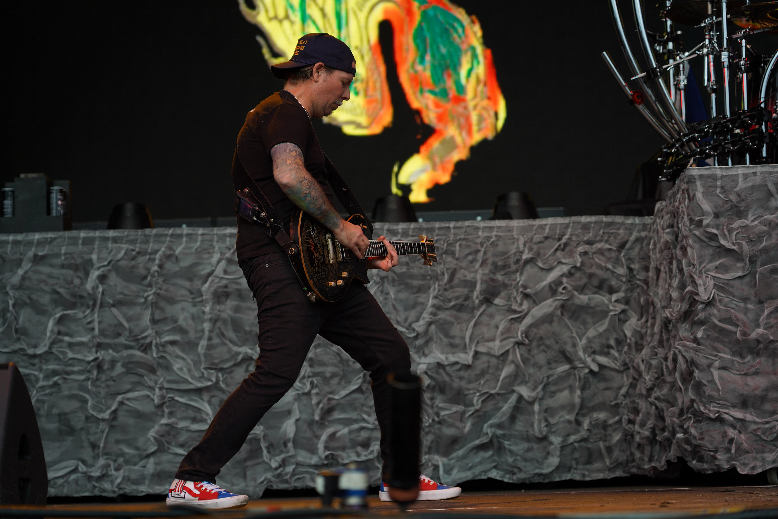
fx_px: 1923
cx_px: 389
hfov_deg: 22.9
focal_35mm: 89
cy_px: 260
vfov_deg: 15.4
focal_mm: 89
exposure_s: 1/100
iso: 100
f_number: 4
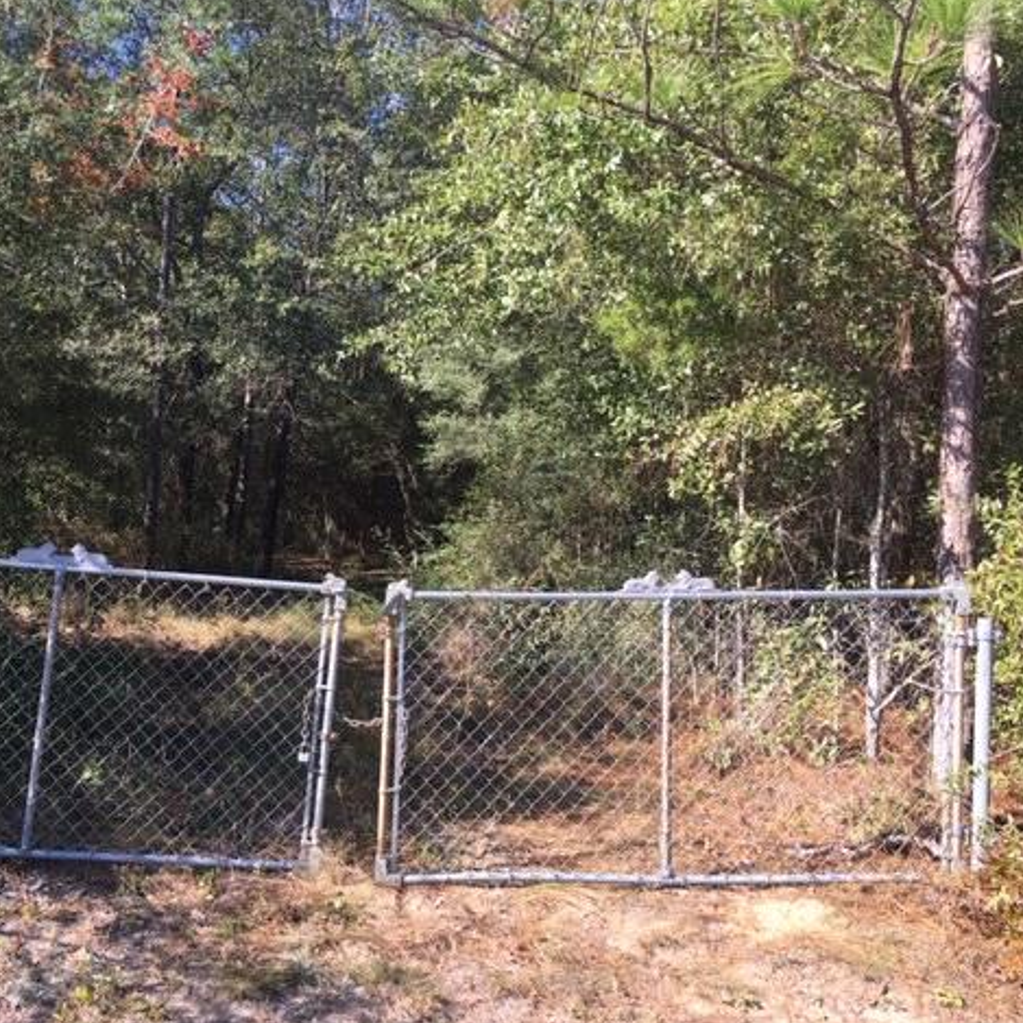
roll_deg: -3.4
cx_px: 371
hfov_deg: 46.7
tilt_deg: -1.6
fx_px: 1170
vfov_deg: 47.2
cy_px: 510
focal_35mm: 35
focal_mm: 4.15
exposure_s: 1/513
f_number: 2.2
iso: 25
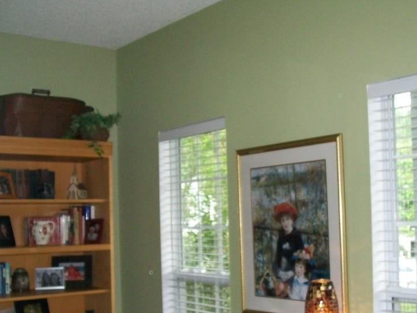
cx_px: 245
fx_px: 614
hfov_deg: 37.4
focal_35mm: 51
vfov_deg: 28.3
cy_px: 215
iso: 160
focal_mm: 6
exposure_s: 1/60
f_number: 2.7
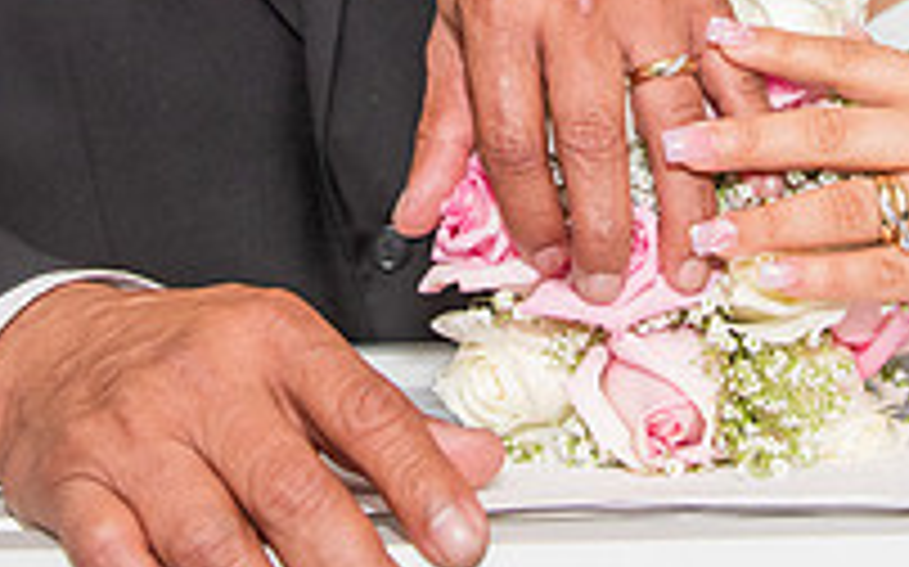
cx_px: 531
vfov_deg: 15.3
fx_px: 1956
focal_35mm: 79
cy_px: -277
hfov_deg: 26.1
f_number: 4.5
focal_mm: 27
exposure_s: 1/125
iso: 1600
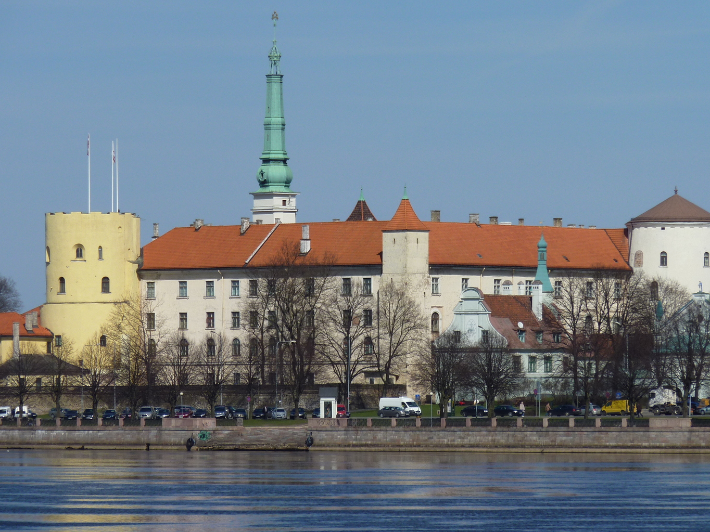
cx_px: 351
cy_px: 241
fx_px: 5415
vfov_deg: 5.6
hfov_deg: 7.5
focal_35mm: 264
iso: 80
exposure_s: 1/800
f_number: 5.6
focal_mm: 37
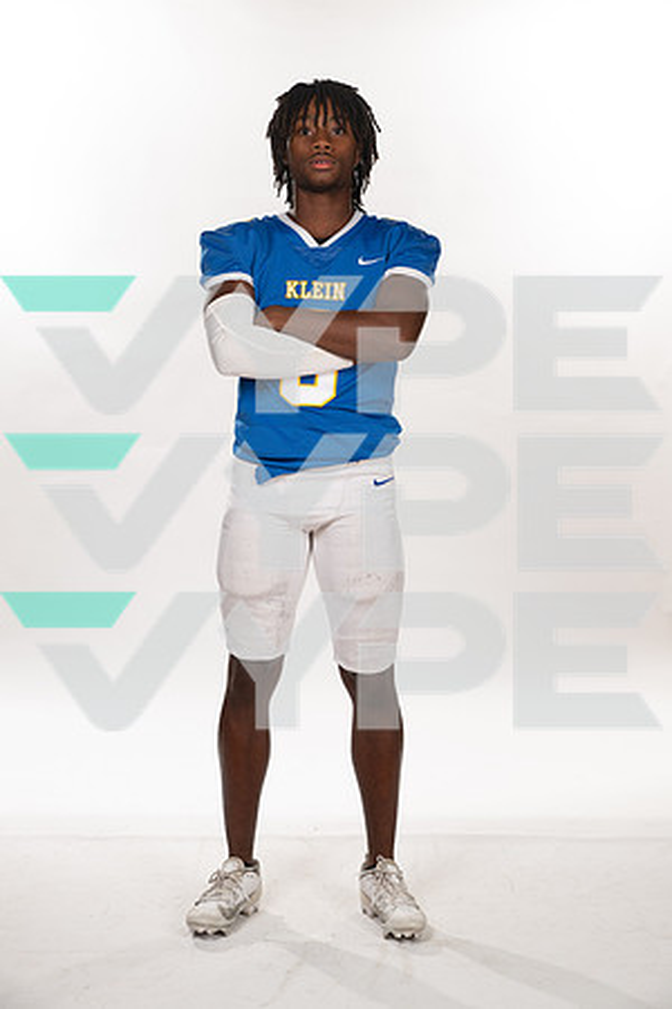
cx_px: 336
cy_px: 504
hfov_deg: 23.4
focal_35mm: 58
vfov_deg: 34.5
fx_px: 1624
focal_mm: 58
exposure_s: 1/320
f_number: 7.1
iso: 800
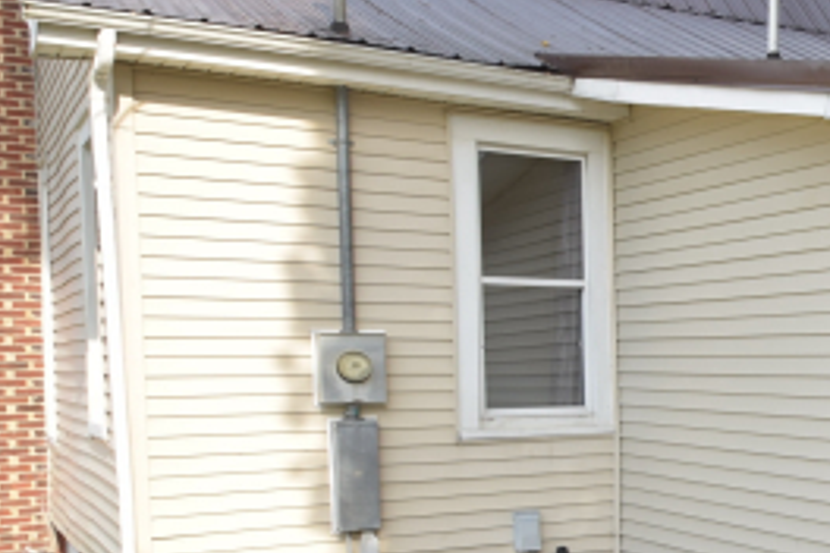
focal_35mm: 51
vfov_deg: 26.2
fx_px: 1176
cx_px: 1143
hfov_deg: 29.3
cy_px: 396
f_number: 7.1
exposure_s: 1/200
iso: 100
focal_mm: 12
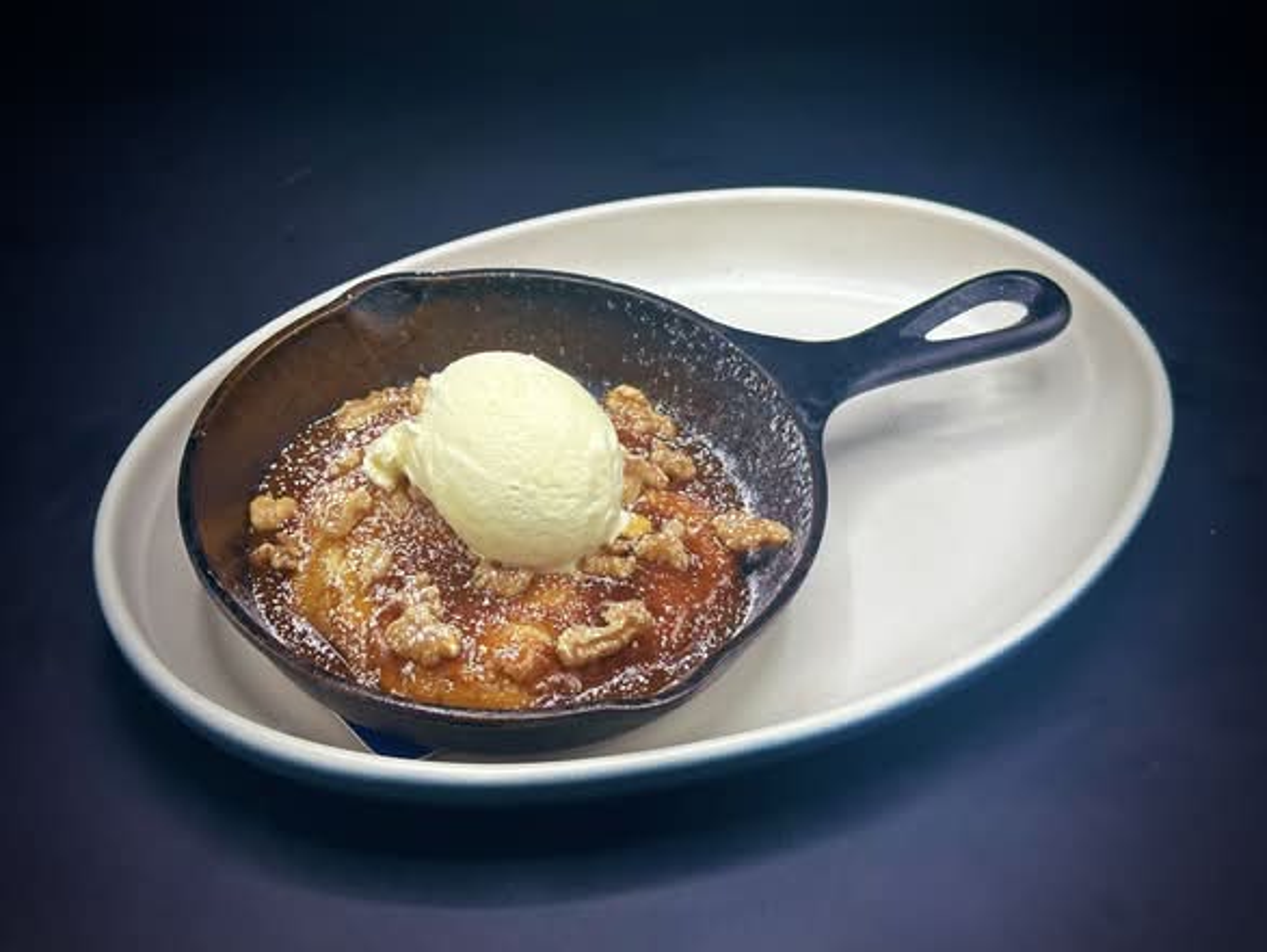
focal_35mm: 48
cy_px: 476
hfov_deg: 39.6
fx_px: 1758
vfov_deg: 30.3
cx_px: 634
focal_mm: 6.86
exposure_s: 1/511
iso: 64
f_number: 1.78
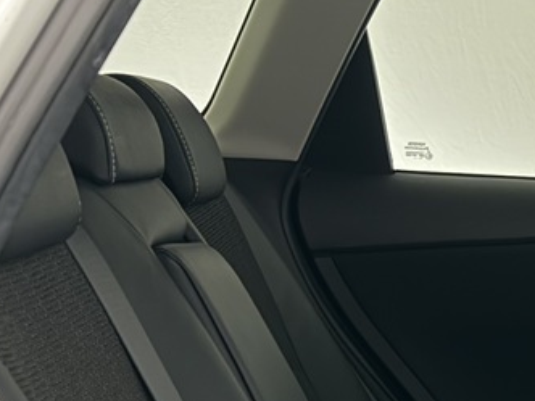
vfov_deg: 13.3
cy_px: 638
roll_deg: +0.3
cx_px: 804
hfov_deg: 17.1
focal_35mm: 104
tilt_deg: -17.7
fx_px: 1607
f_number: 1.78
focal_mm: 6.76
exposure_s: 1/25
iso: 1600
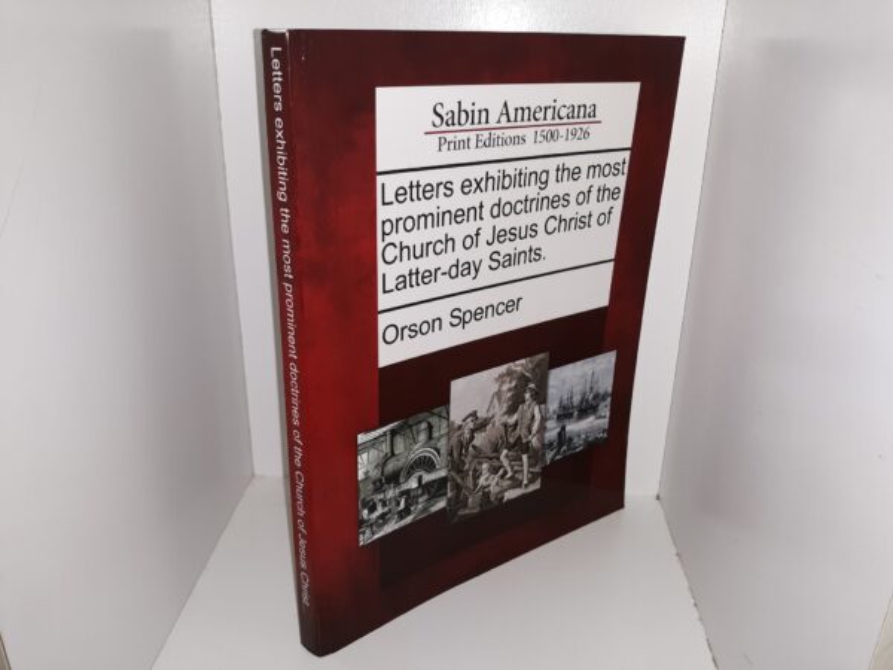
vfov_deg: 49.7
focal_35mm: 28
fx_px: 722
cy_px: 335
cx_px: 446
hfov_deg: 63.4
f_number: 1.7
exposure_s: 1/121
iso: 40
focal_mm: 3.7
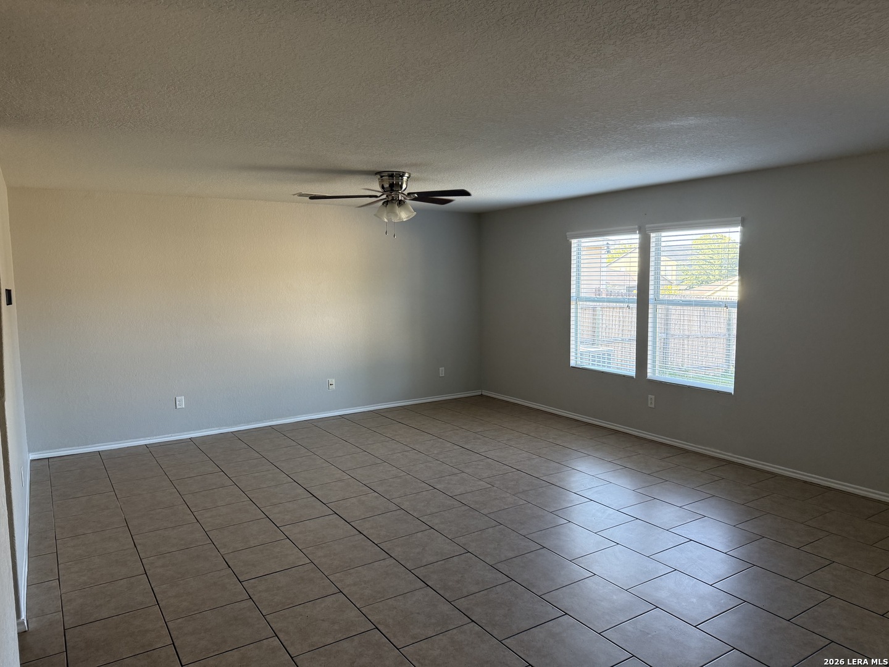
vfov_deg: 56.8
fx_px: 616
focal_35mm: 24
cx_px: 444
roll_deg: +0.8
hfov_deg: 71.6
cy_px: 334
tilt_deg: -4.9
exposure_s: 1/120
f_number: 1.78
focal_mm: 6.76
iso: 200
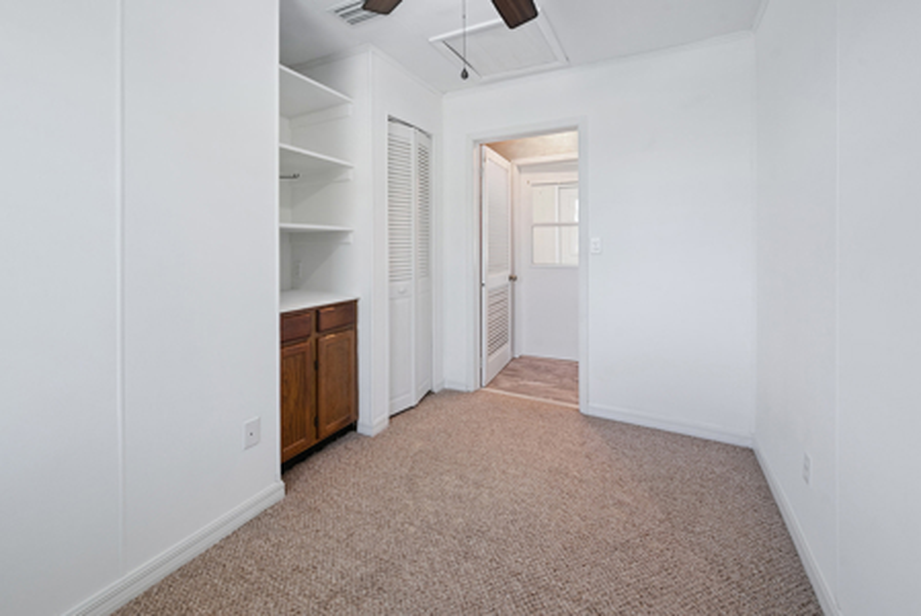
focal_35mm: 14
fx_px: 358
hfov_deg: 104.2
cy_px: 308
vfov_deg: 81.3
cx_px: 460
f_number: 8
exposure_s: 1/20
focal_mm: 14
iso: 320
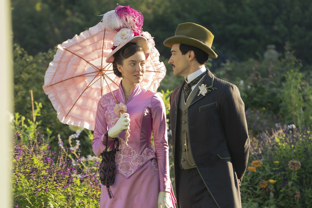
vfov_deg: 10.1
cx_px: 156
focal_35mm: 136
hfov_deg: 15.1
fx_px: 1179
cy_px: 104
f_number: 5.6
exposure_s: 1/250
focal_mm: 136
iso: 400
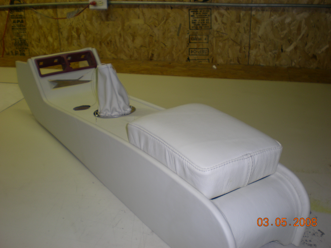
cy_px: 124
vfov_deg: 37.7
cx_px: 166
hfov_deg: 49.0
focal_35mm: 38
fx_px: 363
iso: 50
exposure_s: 1/43.2
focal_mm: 6.3
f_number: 3.1
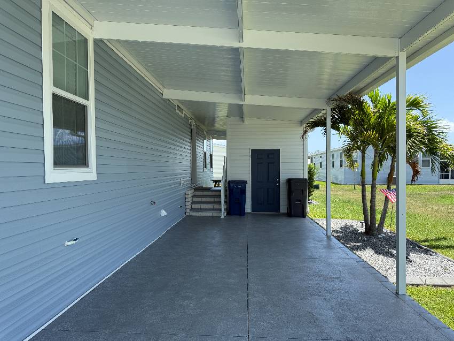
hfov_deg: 71.6
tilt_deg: +1.1
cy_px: 170
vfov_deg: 56.8
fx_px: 315
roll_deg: +0.4
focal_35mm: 24
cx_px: 227
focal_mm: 6.76
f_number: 1.78
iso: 80
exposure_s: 1/2000
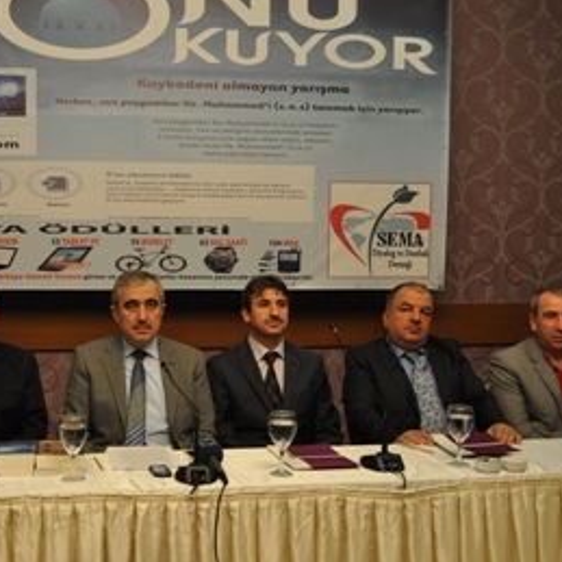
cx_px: 161
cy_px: 317
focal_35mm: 44
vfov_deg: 38.3
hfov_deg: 37.7
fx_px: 808
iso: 800
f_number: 3.8
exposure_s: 1/50
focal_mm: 20
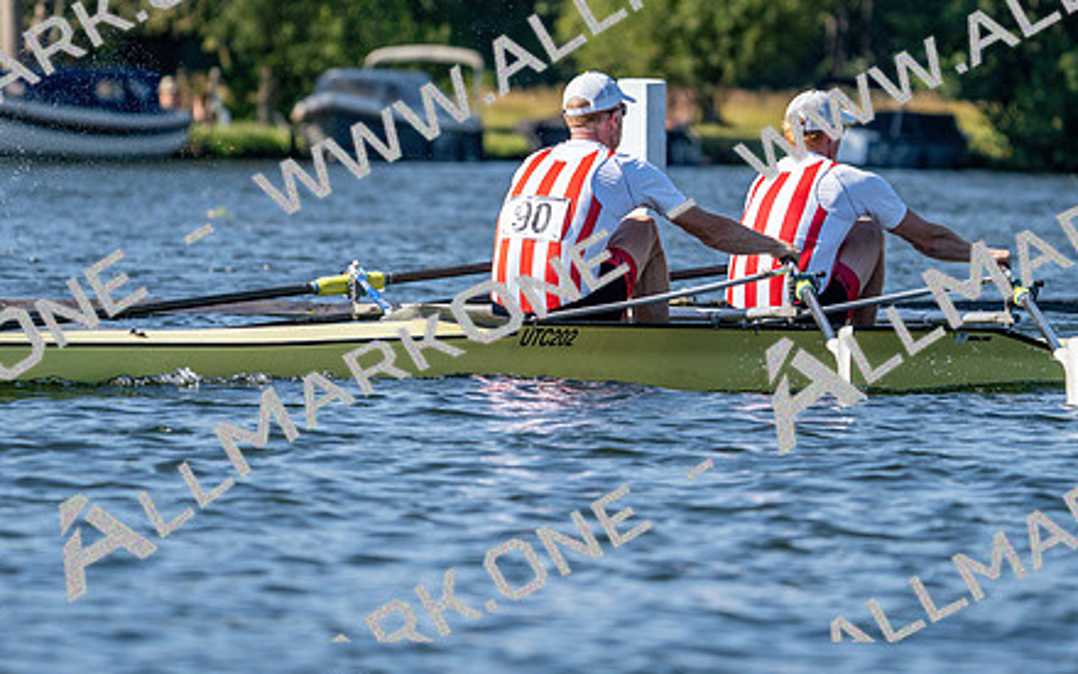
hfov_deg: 5.5
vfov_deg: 3.5
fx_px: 11135
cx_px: 556
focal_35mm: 379
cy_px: 222
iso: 320
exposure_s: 1/1600
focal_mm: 282
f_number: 5.6
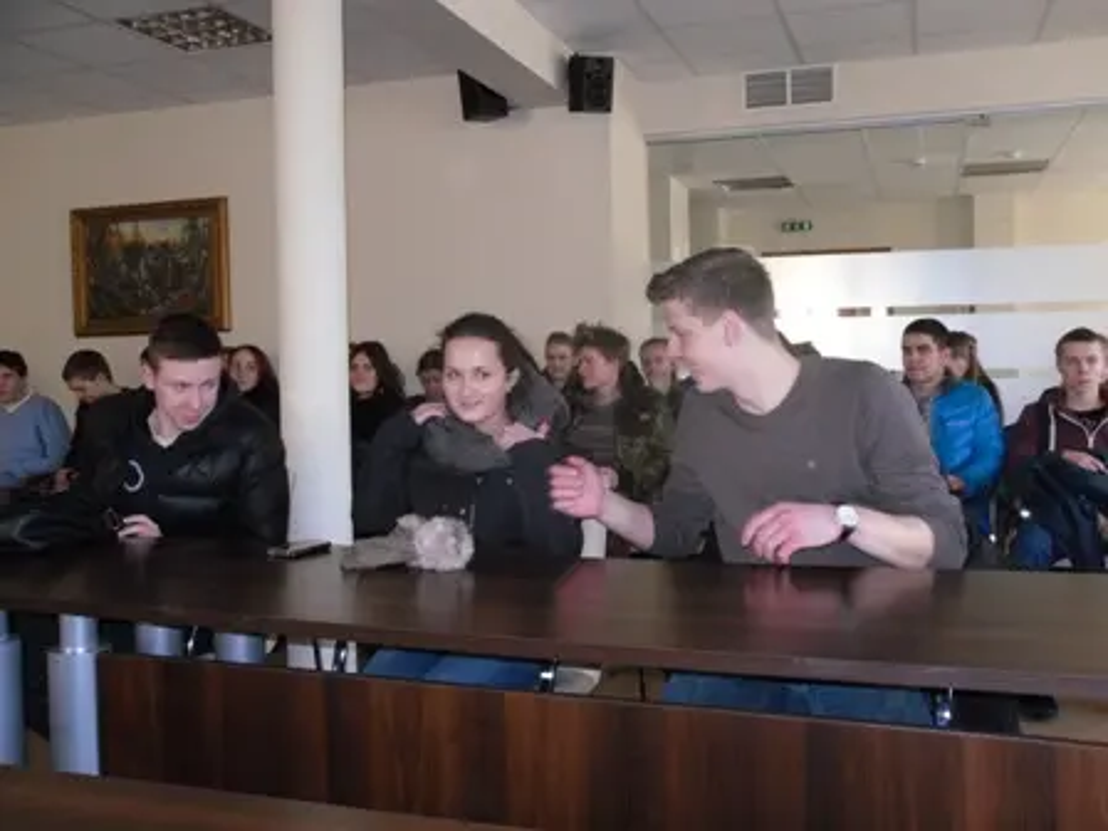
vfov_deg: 40.7
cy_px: 416
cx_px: 554
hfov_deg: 52.6
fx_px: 1120
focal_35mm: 35
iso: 200
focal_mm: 6.3
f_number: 3.5
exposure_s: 1/45
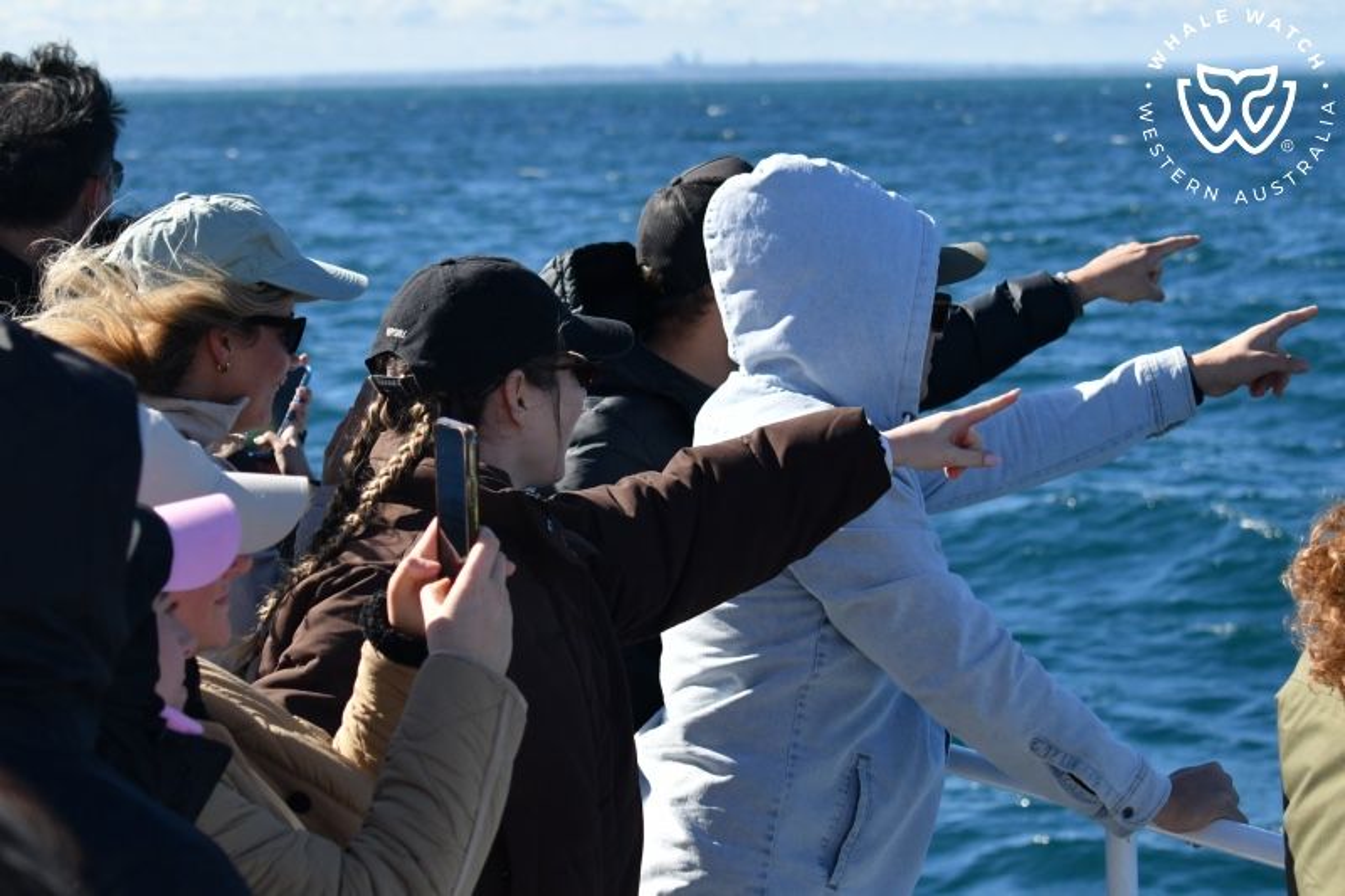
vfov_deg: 22.6
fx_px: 2241
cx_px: 672
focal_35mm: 60
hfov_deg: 33.4
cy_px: 448
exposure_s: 1/8000
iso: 1100
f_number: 5
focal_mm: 60
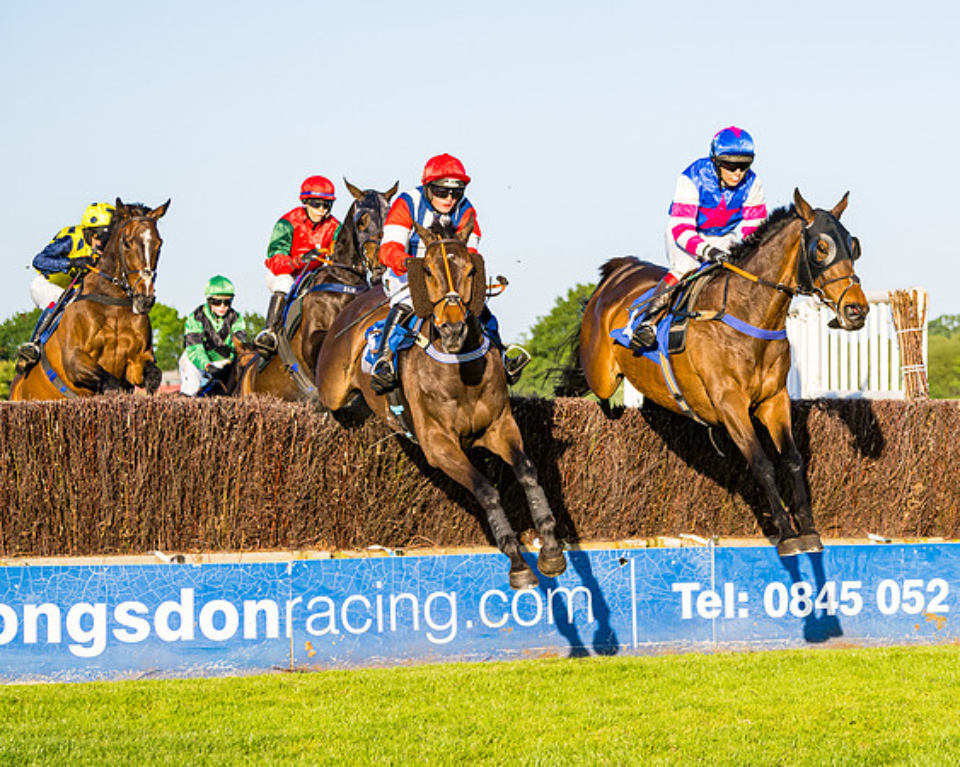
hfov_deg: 15.4
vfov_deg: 12.4
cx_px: 826
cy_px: 413
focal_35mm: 124
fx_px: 3524
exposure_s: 1/2500
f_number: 4
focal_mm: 70
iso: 400
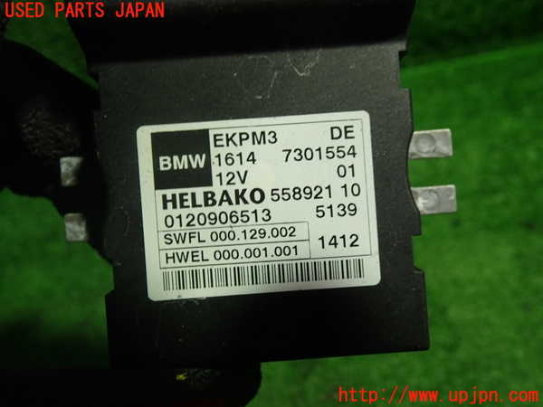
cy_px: 204
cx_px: 272
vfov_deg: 46.8
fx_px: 471
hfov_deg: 60.0
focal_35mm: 30
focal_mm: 5.4
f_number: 2.3
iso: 200
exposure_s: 1/50
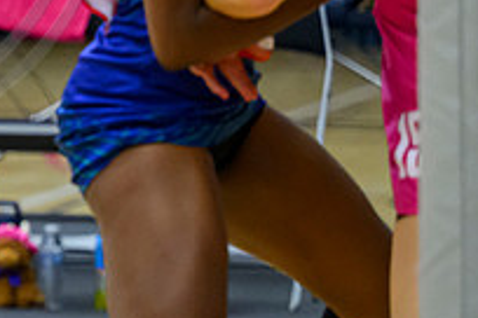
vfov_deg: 2.1
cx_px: -362
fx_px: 8802
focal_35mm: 663
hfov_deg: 3.1
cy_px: 92
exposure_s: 1/1000
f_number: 2.8
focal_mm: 150
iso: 4000
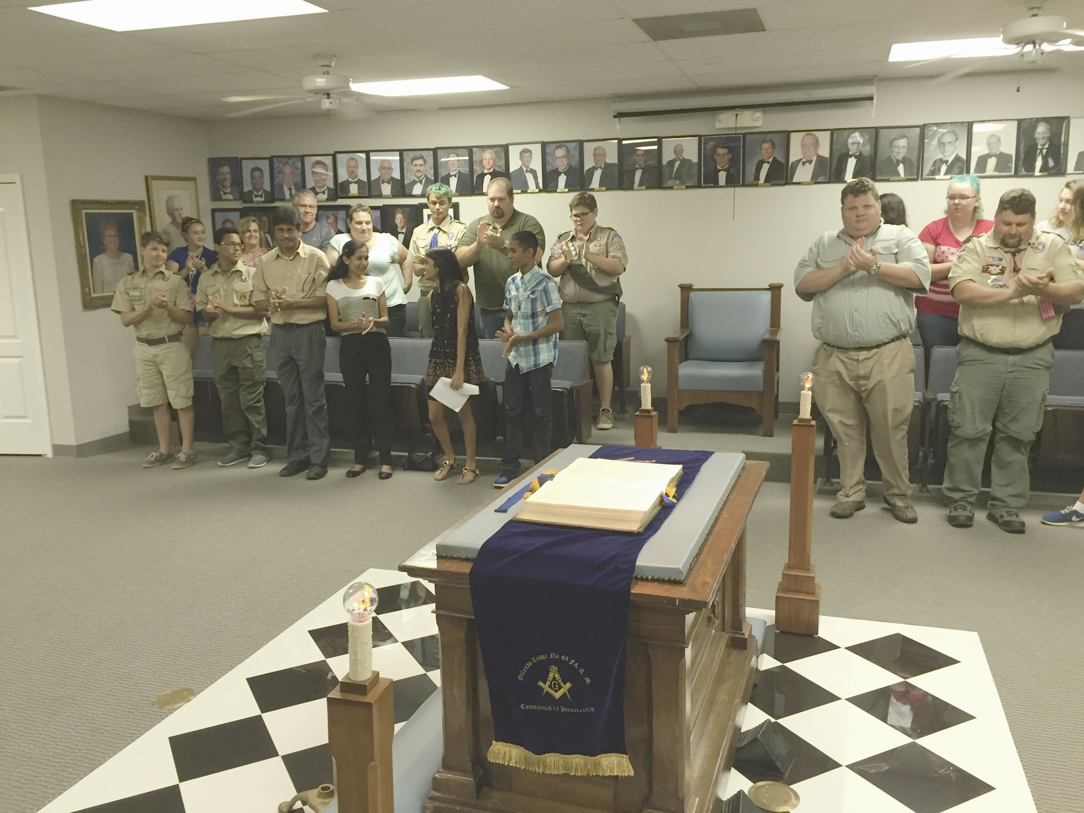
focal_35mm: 29
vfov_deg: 48.2
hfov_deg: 61.7
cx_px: 542
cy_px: 406
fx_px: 908
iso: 100
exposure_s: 1/30
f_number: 2.2
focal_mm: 4.15
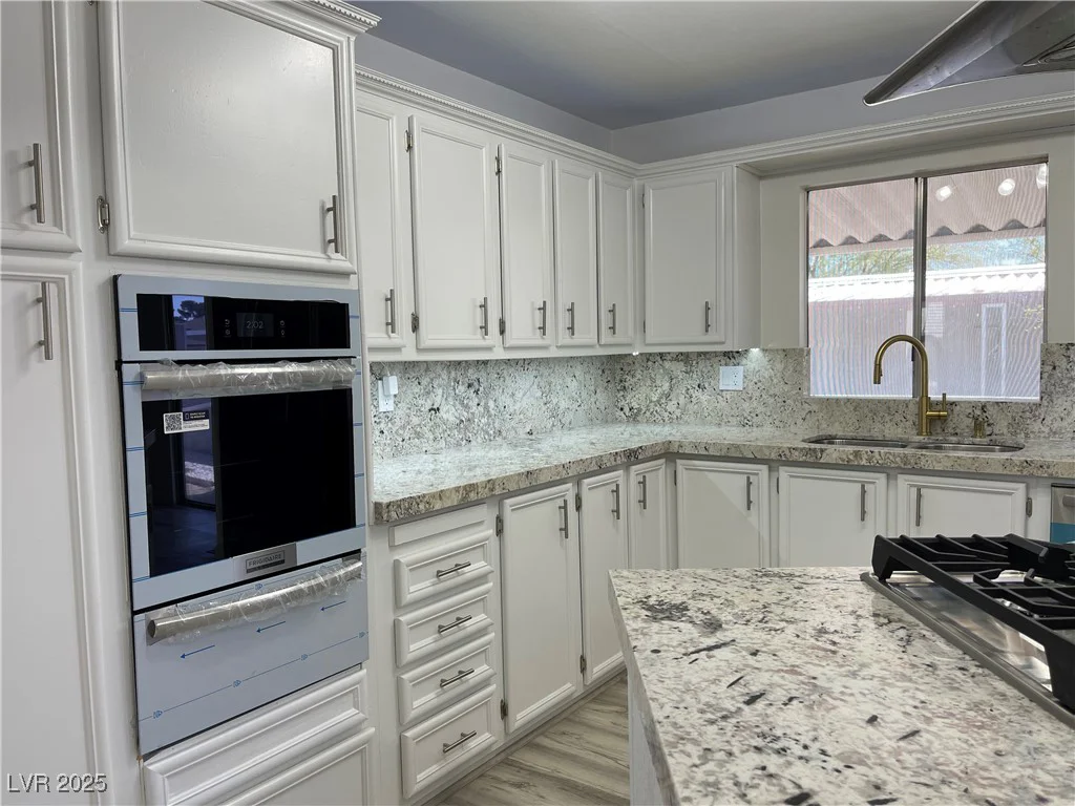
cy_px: 403
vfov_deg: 54.9
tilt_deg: -5.0
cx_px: 538
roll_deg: +1.0
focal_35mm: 25
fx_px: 776
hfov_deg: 69.4
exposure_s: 1/120
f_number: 1.6
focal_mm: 5.1
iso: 50
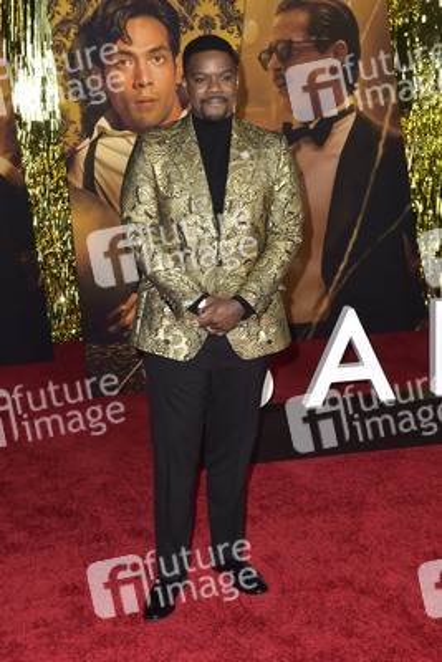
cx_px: 221
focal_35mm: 50
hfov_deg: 27.0
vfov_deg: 39.6
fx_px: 920
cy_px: 331
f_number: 6.3
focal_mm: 50
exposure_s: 1/250
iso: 1000
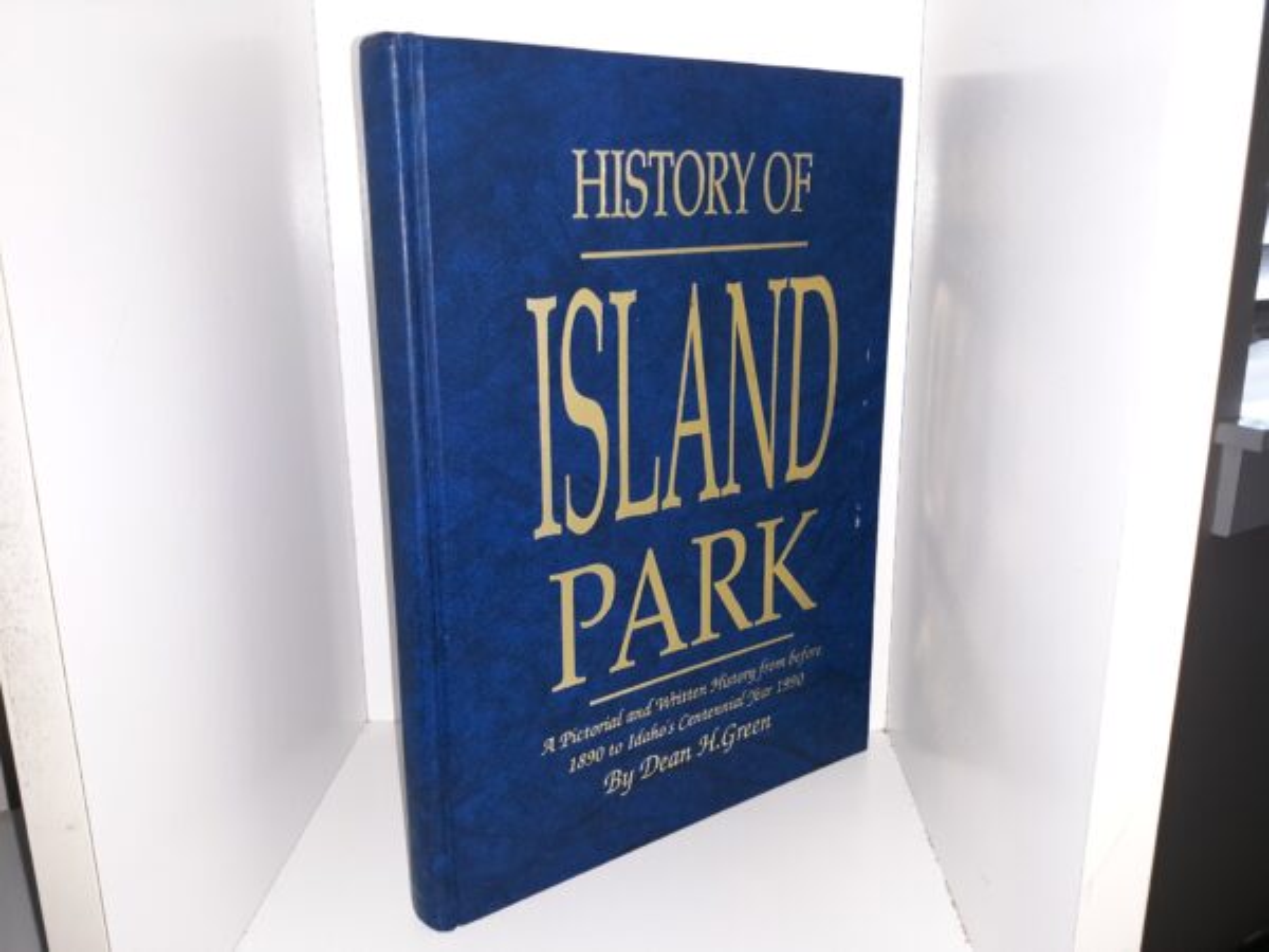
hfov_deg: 63.4
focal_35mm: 28
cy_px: 476
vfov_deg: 49.7
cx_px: 634
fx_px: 1026
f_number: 1.7
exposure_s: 1/60
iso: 50
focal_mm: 3.7
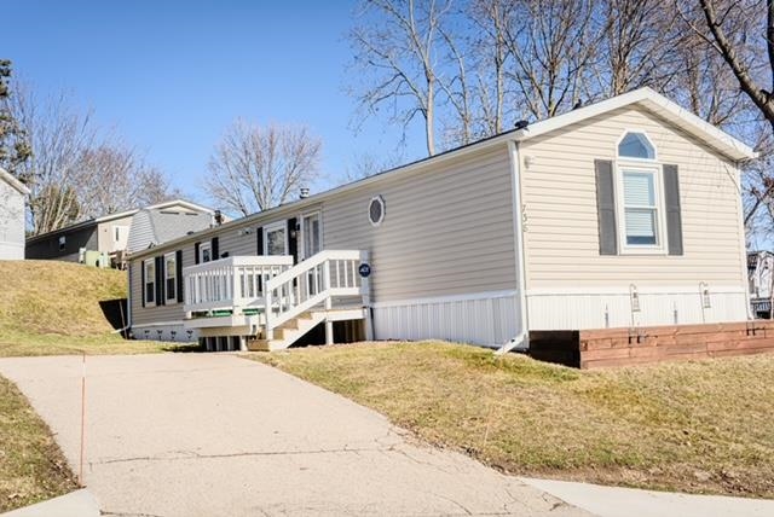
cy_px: 258
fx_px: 882
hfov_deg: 47.4
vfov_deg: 32.7
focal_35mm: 41
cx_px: 387
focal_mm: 41
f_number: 6.3
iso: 80
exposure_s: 1/1600
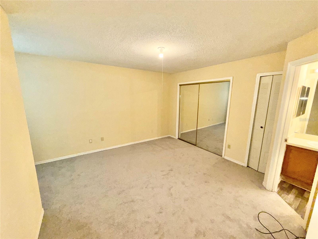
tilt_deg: -10.3
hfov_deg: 102.1
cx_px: 159
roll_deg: -0.3
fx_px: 129
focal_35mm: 14
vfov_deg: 85.7
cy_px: 120
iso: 100
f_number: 2.2
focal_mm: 2.22
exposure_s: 1/60
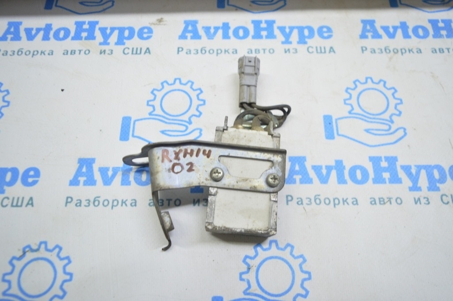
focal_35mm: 27
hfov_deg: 67.4
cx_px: 226
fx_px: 339
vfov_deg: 47.9
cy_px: 150
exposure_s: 1/40
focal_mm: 18
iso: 400
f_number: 3.5
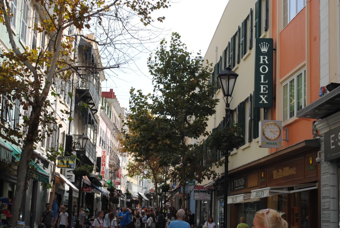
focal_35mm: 63
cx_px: 170
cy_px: 114
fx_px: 596
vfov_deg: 21.6
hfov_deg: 31.9
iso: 100
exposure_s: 1/200
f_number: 7.1
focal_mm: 42
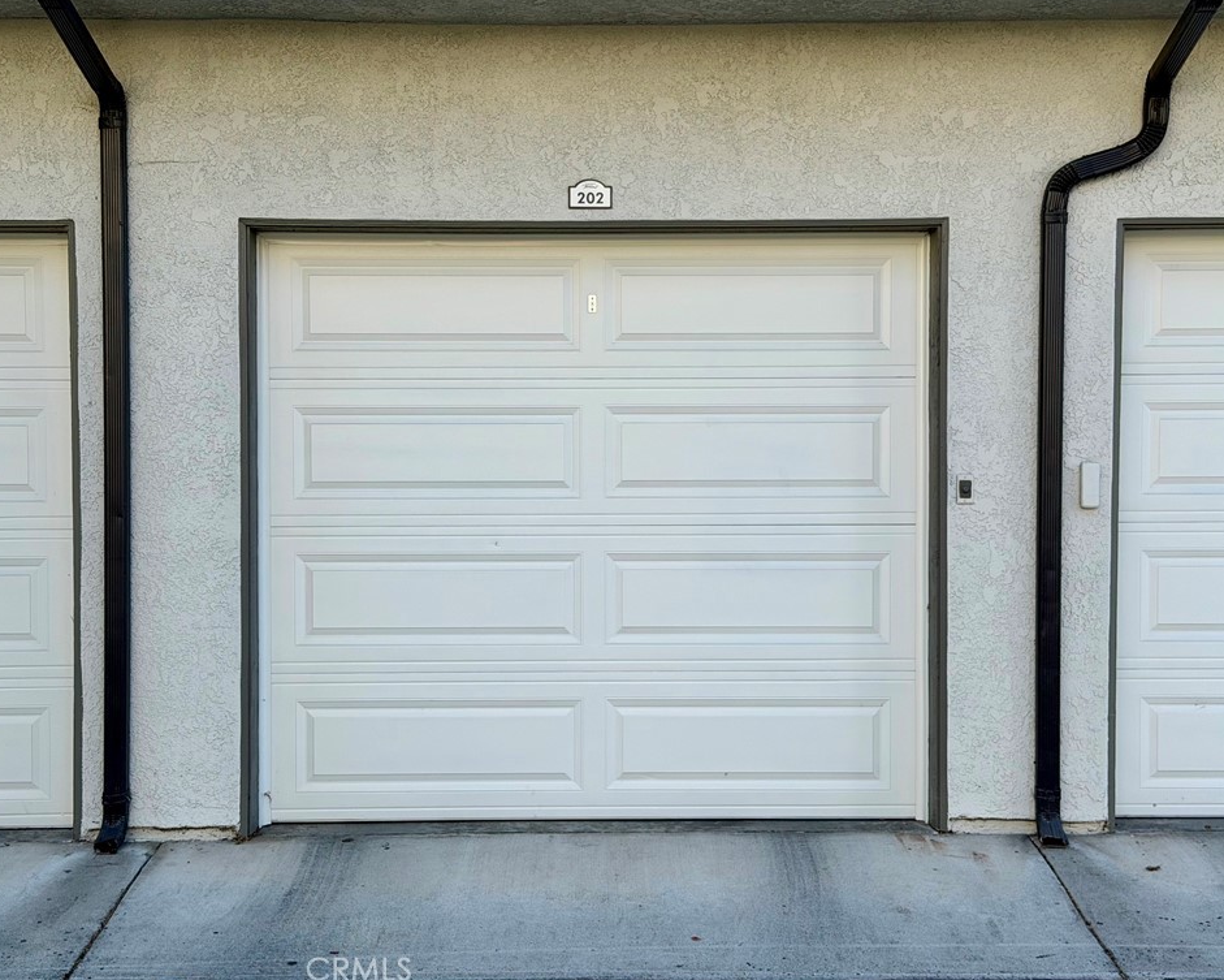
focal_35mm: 51
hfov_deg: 36.6
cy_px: 488
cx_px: 588
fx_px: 1848
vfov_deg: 29.7
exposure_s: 1/1222
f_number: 1.78
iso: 64
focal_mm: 6.76
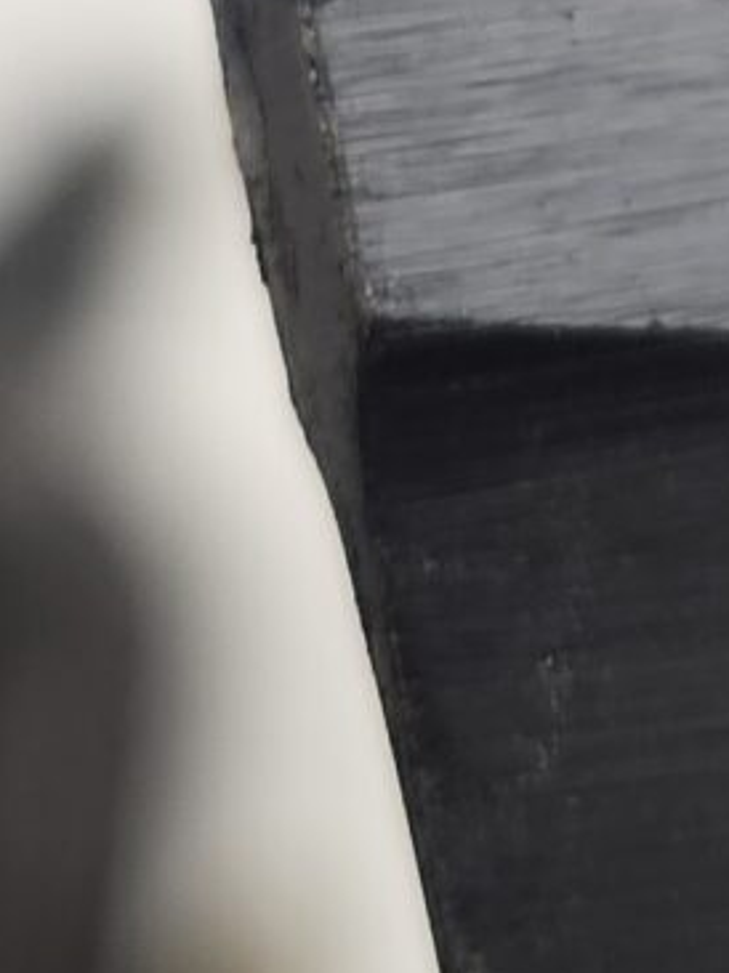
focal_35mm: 161
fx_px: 4526
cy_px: -372
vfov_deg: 11.9
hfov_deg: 9.1
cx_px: 934
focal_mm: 6.3
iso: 80
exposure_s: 1/100
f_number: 1.7
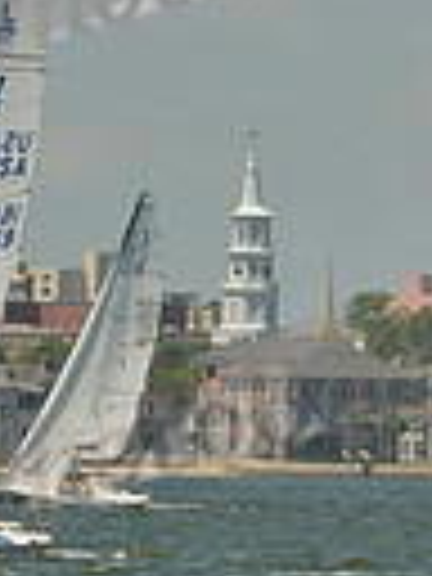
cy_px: 241
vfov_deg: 1.7
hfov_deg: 1.3
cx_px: -270
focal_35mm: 1174
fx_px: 19535
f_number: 9
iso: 280
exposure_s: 1/1600
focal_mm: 270
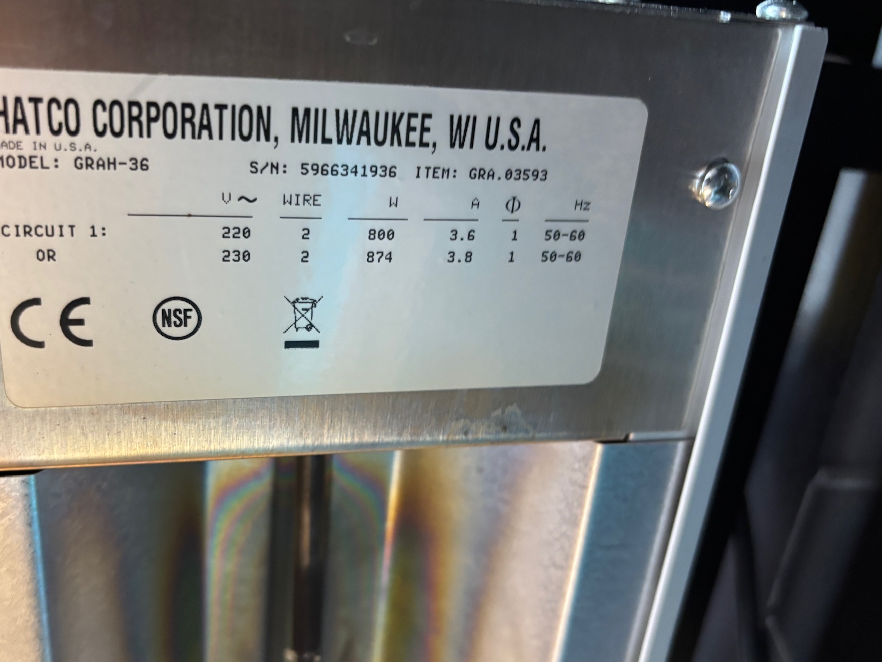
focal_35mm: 32
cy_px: 375
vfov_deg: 44.1
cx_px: 374
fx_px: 815
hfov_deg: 56.6
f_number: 1.6
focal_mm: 5.96
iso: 400
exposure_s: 1/33
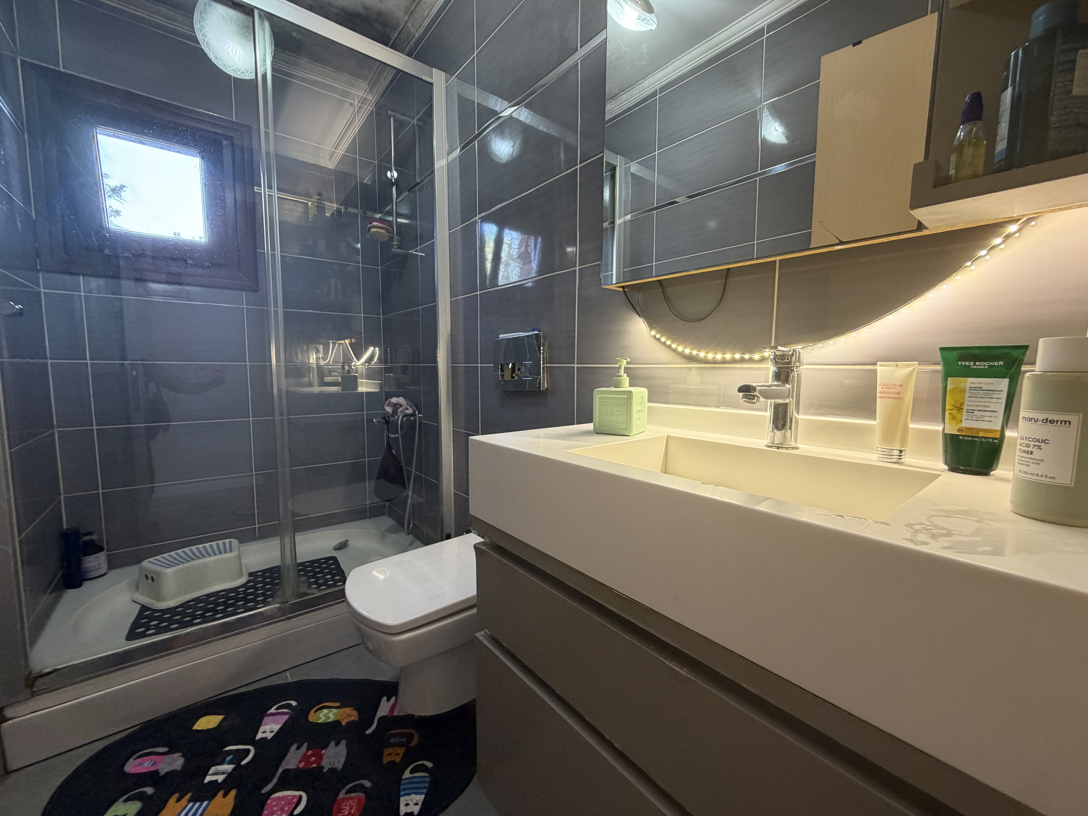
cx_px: 544
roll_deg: +0.5
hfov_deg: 102.1
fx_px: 440
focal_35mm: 14
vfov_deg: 85.7
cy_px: 408
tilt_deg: -4.2
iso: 200
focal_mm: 2.22
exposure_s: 1/50
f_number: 2.2
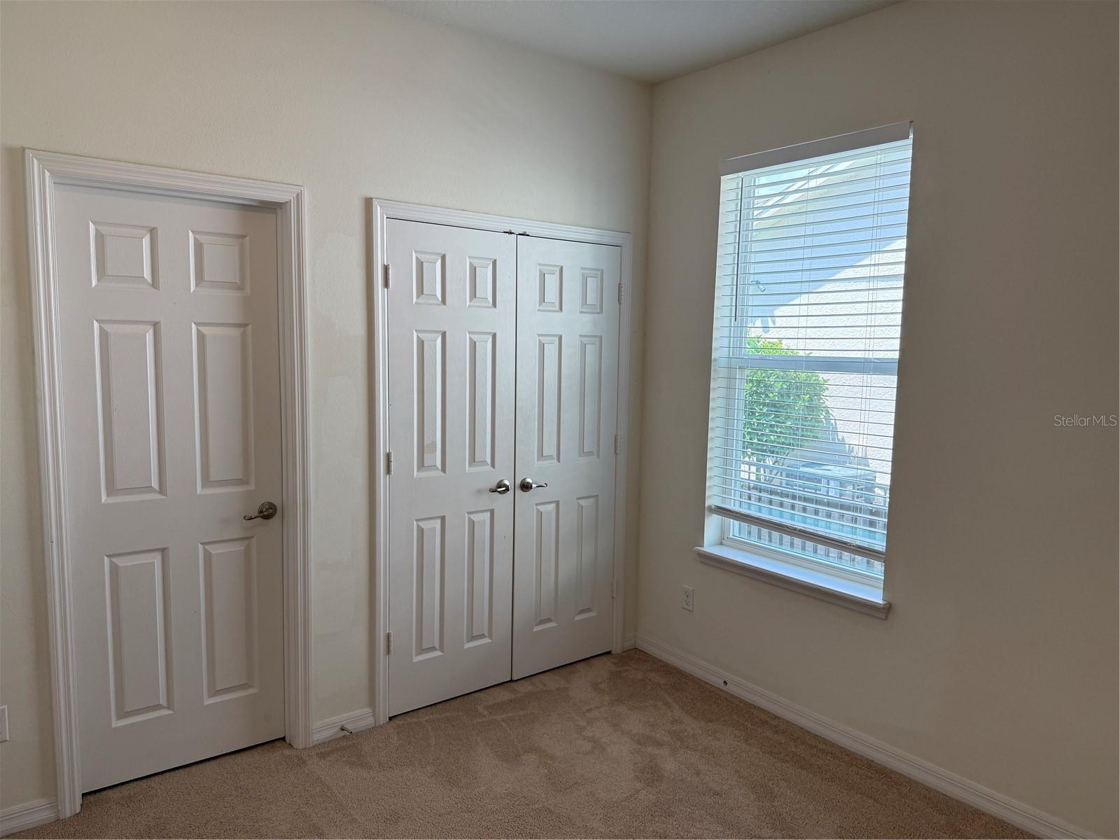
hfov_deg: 71.6
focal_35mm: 24
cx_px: 560
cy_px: 420
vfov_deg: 56.8
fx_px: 777
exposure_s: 1/268
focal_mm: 6.76
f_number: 1.78
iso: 100
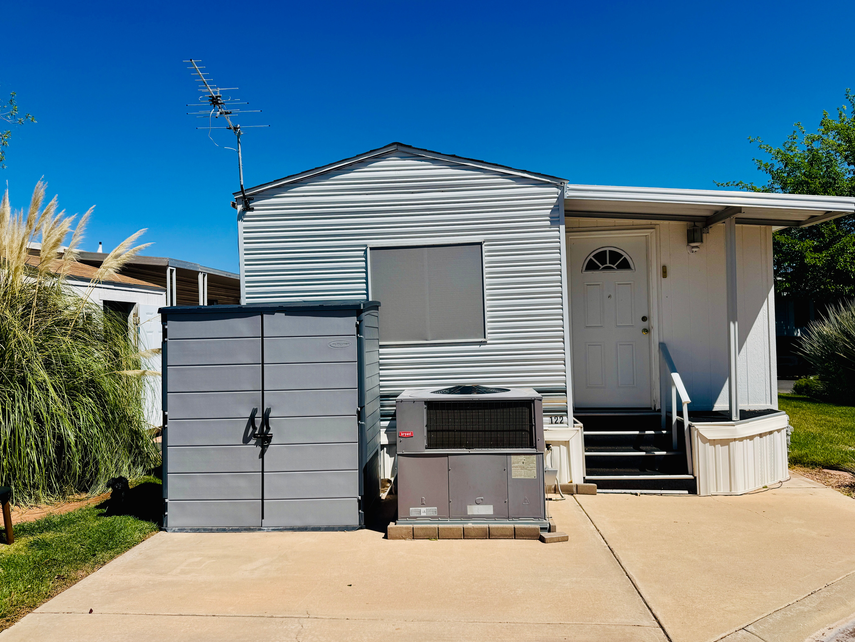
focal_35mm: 25
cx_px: 432
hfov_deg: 69.4
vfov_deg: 54.9
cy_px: 314
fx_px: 618
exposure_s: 1/9009
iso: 80
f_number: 1.78
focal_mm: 6.76
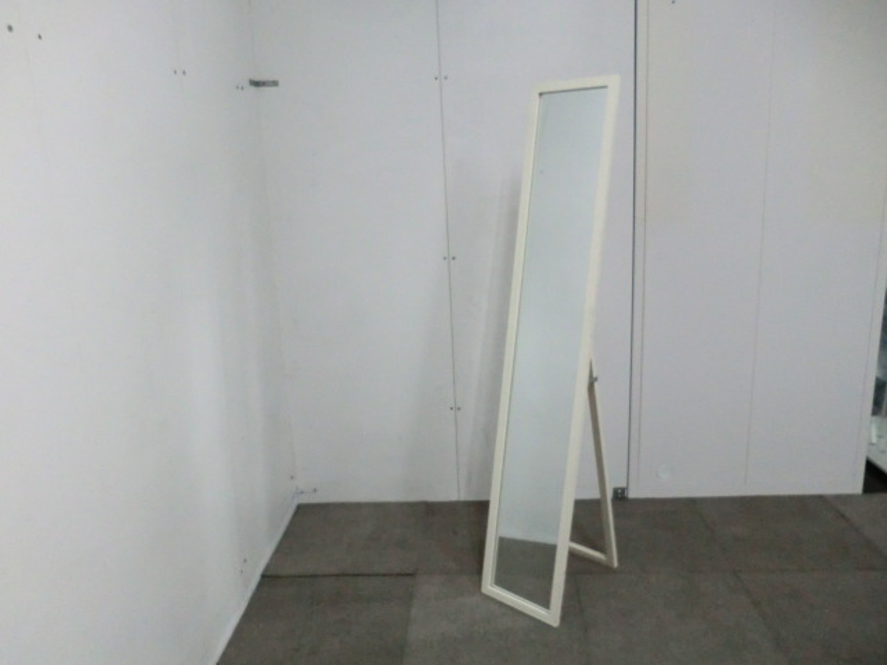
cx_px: 444
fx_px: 692
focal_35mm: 27
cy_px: 332
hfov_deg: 65.3
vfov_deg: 51.4
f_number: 3.2
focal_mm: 4.9
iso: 400
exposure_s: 1/60
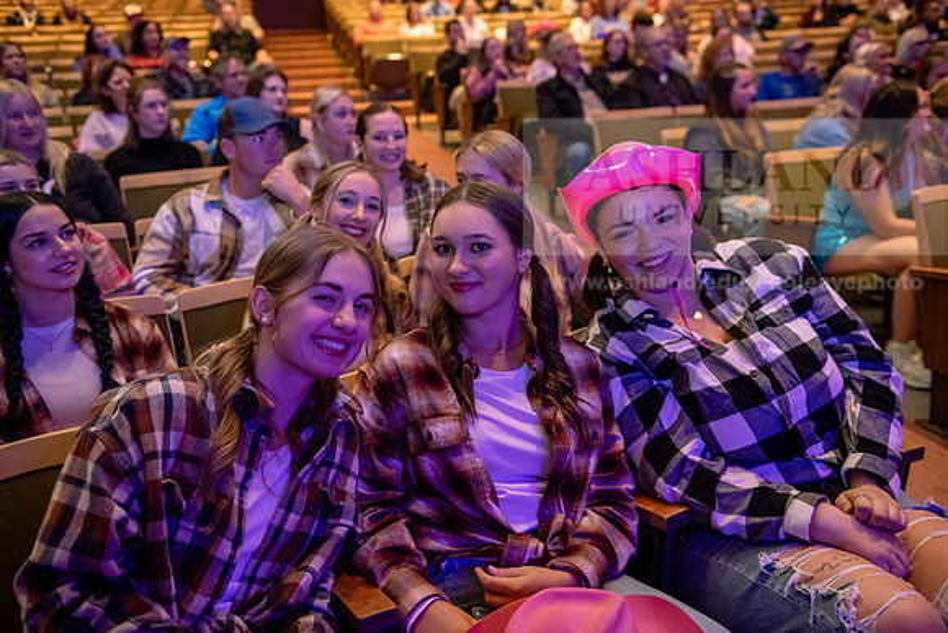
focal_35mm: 35
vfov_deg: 37.9
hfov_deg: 54.4
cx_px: 474
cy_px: 316
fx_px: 922
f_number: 3.2
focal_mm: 35
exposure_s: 1/125
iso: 5000
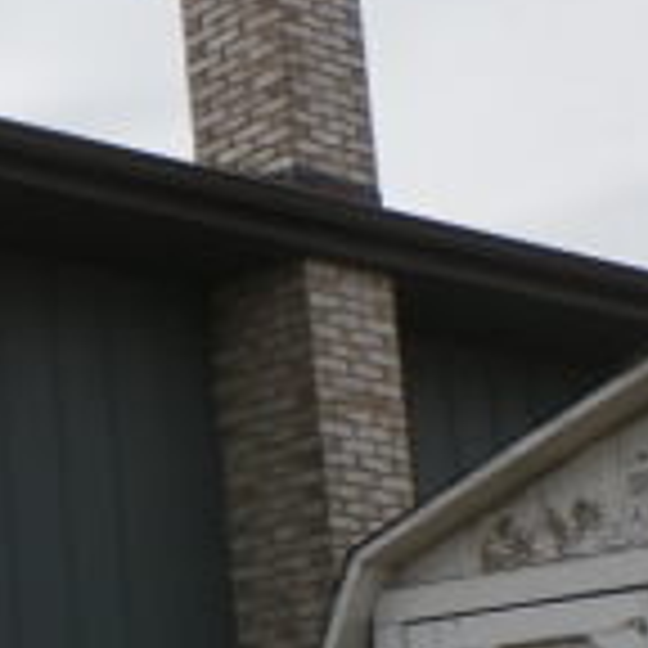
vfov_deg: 17.5
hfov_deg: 14.9
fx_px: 2076
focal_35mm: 98
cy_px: 580
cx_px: -590
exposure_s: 1/1000
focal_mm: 4.5
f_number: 3
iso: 100
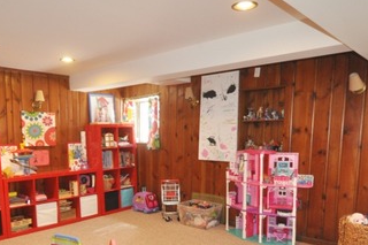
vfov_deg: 43.1
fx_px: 306
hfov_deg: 61.7
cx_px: 158
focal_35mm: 30
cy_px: 158
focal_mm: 10
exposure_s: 1/60
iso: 800
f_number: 3.5
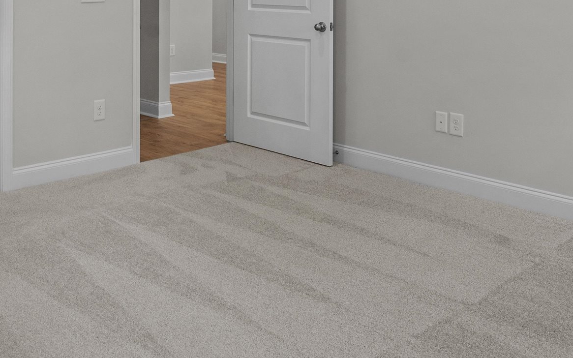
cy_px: -20
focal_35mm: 43
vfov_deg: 27.7
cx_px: 196
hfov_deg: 45.6
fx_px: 671
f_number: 9
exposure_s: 1/15
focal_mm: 16
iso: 640
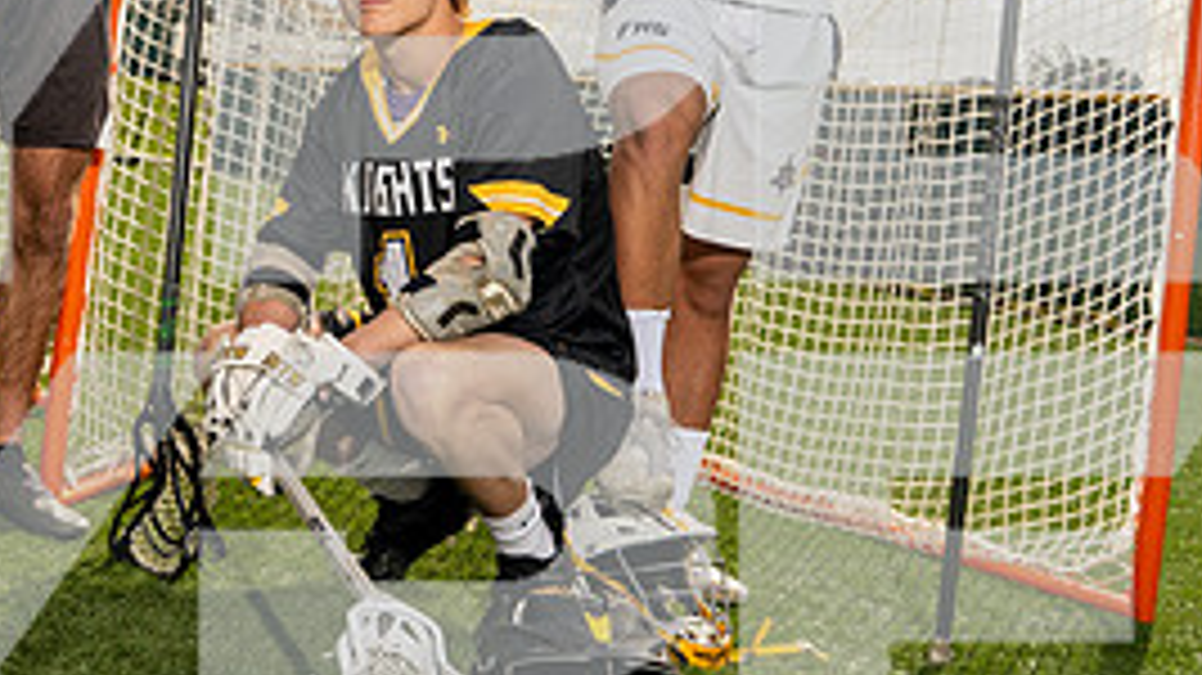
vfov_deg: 20.6
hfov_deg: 34.6
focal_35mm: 57
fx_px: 1816
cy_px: 47
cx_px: 126
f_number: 8
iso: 200
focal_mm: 25
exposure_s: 1/250
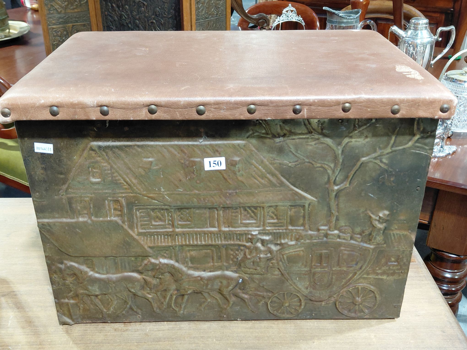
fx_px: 337
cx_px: 234
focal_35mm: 25
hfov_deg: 69.4
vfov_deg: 54.9
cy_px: 175
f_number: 1.8
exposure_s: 1/60
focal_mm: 4.69
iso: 320
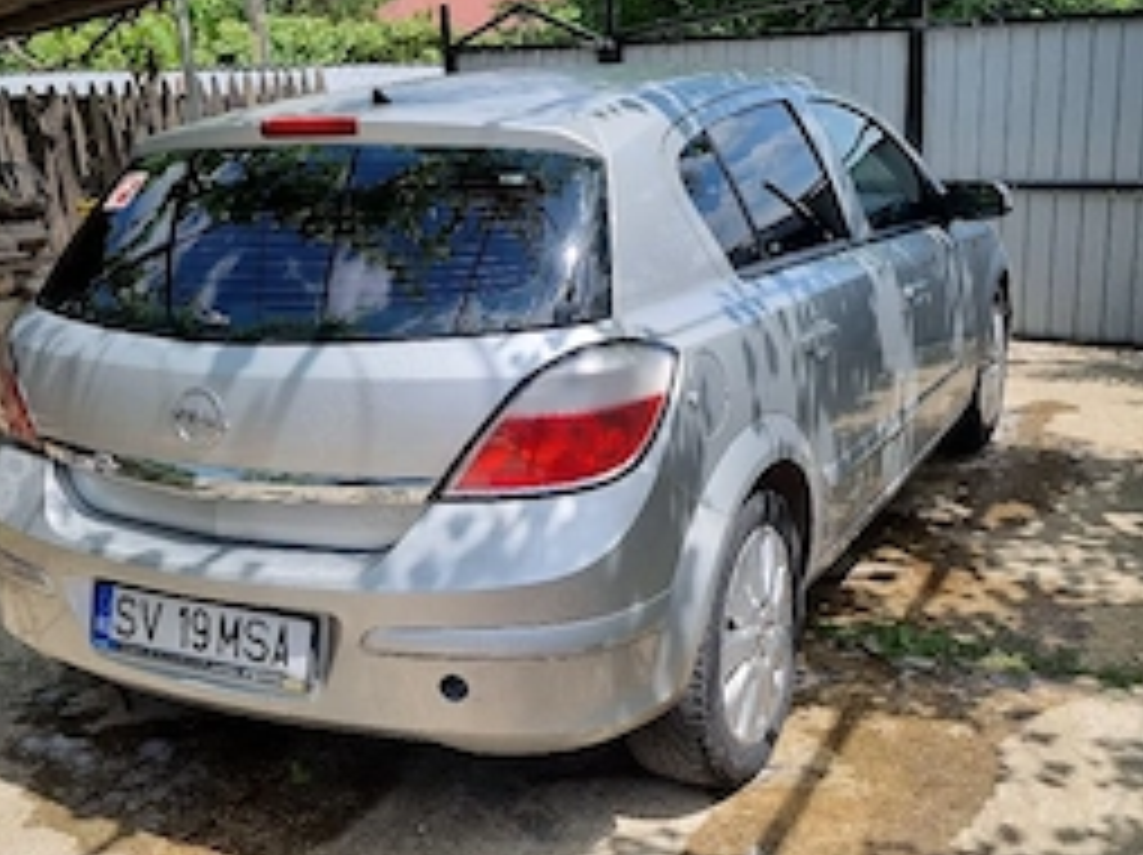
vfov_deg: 35.1
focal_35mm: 41
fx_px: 1353
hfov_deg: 45.8
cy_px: 387
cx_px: 531
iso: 50
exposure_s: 1/2000
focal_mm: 5.4
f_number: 1.8
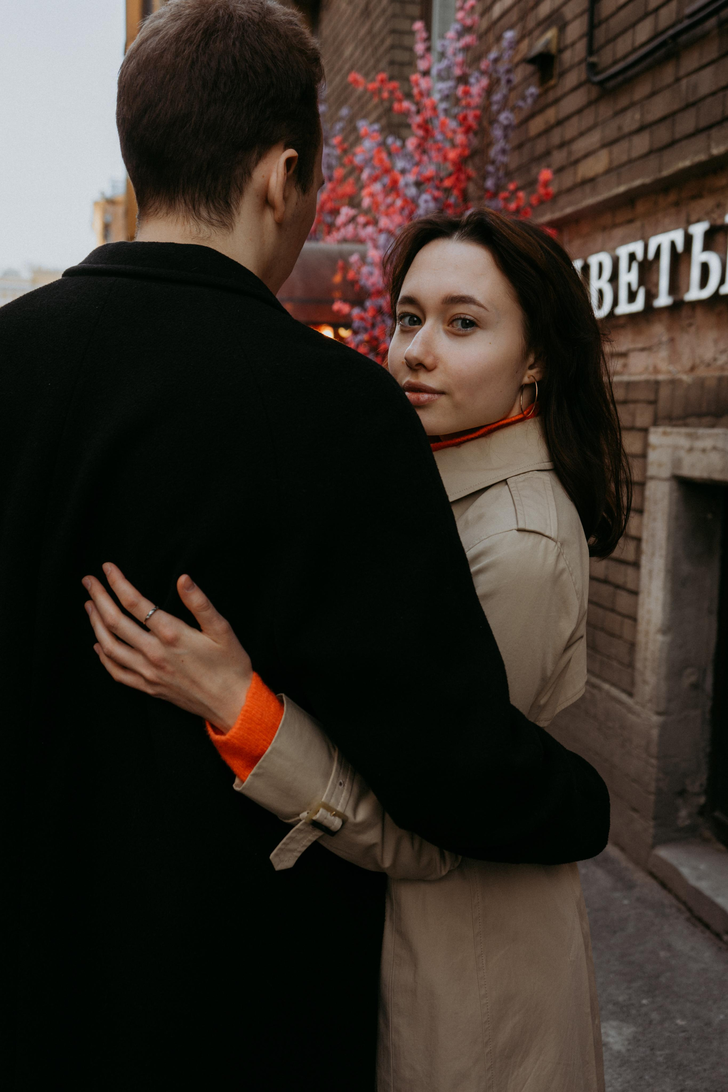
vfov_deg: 57.2
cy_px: 546
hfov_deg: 40.0
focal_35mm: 33
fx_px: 1001
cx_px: 364
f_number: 4.5
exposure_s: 1/80
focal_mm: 33
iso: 100
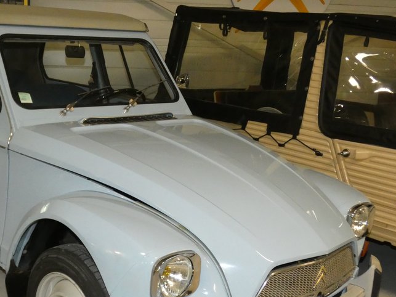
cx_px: 133
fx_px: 583
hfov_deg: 37.1
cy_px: 207
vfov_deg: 28.3
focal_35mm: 51
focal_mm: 5.8
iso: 800
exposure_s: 1/60
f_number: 3.4
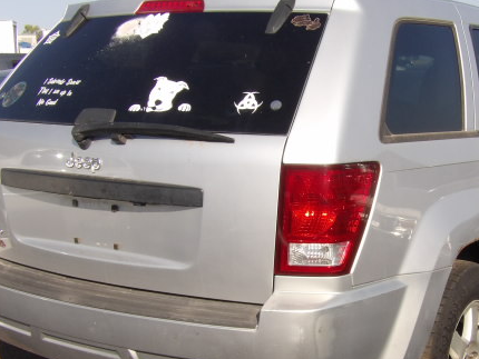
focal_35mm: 58
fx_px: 803
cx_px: 310
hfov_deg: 33.0
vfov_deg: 25.2
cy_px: 220
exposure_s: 1/219
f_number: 7.4
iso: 100
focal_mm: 7
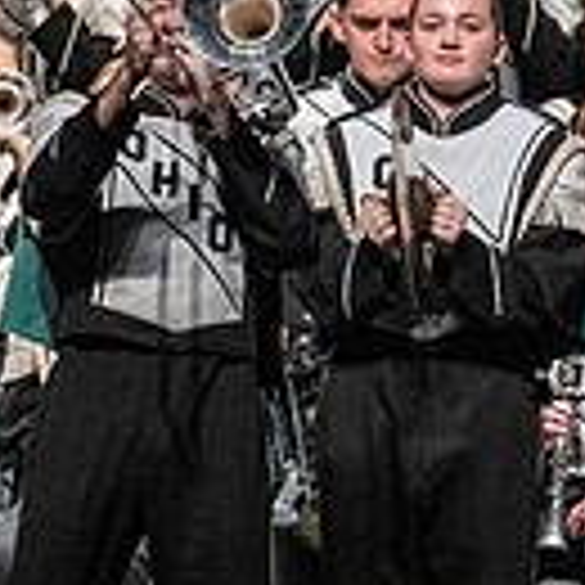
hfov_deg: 2.2
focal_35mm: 797
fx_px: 15239
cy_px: 288
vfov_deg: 2.2
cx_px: -662
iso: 4000
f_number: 4
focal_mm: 140
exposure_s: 1/500
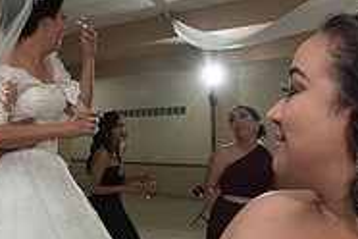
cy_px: 124
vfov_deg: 25.5
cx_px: 6
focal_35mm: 53
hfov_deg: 34.4
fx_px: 527
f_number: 4.5
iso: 1600
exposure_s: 1/100
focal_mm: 17
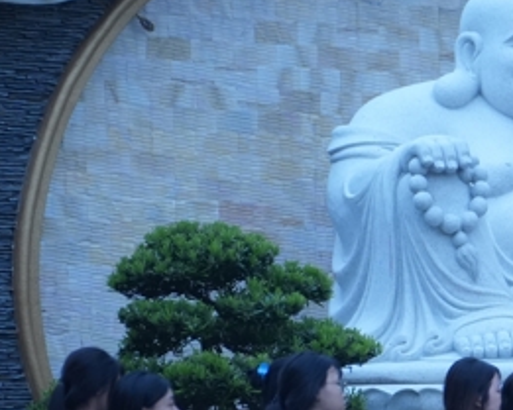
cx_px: 933
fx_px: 6015
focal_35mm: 396
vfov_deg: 3.9
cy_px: 388
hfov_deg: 4.8
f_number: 2.8
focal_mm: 113
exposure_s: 1/100
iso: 2500
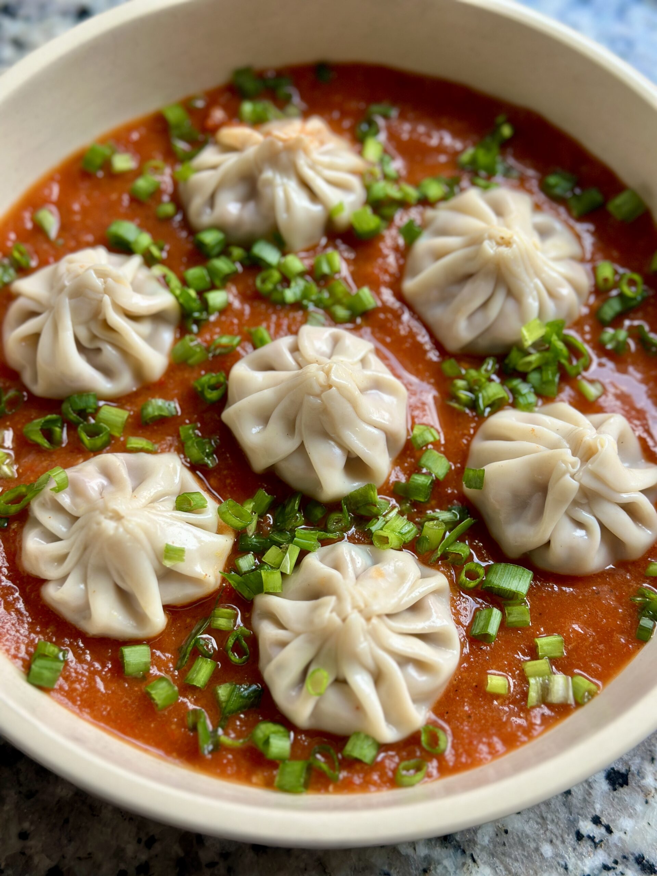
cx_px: 328
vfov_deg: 39.7
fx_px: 1215
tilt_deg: -68.2
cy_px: 438
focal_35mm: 48
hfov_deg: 30.3
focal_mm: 6.86
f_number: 1.78
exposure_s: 1/499
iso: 80
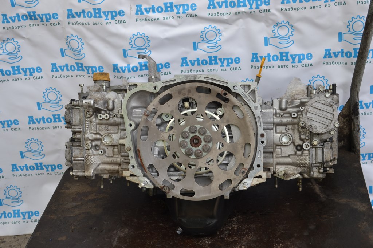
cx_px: 186
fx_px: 622
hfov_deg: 33.4
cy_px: 124
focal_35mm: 60
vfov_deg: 22.6
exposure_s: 1/125
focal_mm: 40
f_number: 5.6
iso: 140
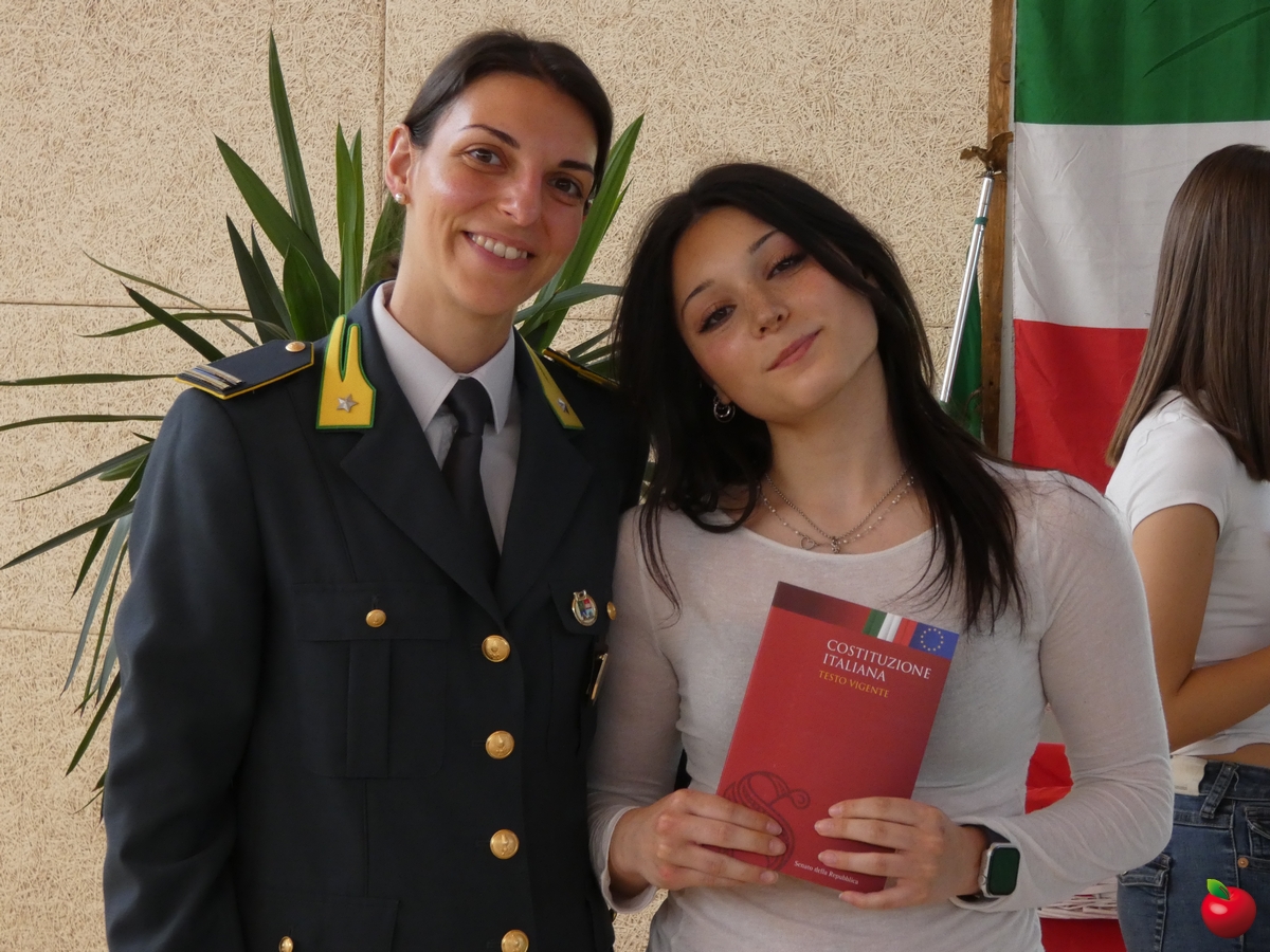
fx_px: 4036
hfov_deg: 17.9
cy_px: 476
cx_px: 635
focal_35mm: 110
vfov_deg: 13.5
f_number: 5
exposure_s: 1/80
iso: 400
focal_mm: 19.7
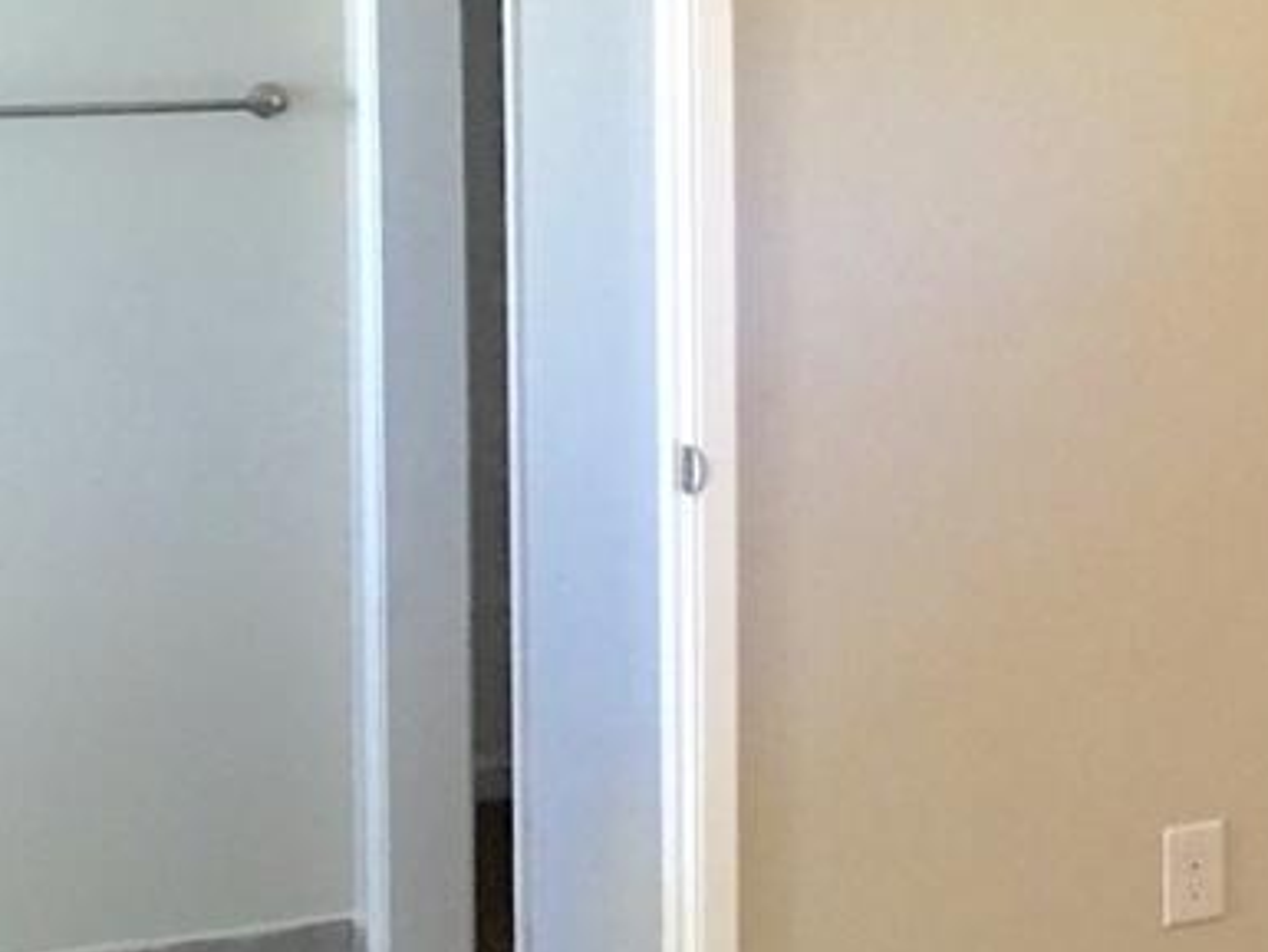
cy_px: 76
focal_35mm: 113
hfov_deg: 15.2
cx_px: 2256
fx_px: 4141
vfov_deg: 13.0
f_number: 2.2
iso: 40
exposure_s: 1/30
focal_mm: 4.15
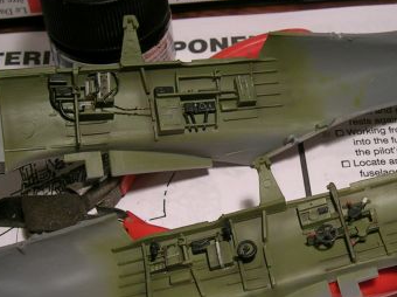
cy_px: 175
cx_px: 272
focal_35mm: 67
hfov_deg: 28.8
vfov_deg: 21.9
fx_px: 767
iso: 50
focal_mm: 5.4
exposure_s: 1/19.2
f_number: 2.8
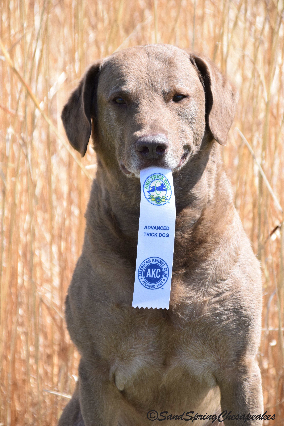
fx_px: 2307
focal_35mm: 195
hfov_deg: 7.0
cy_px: 213
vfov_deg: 10.5
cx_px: 142
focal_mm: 130
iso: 1000
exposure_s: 1/1000
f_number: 8
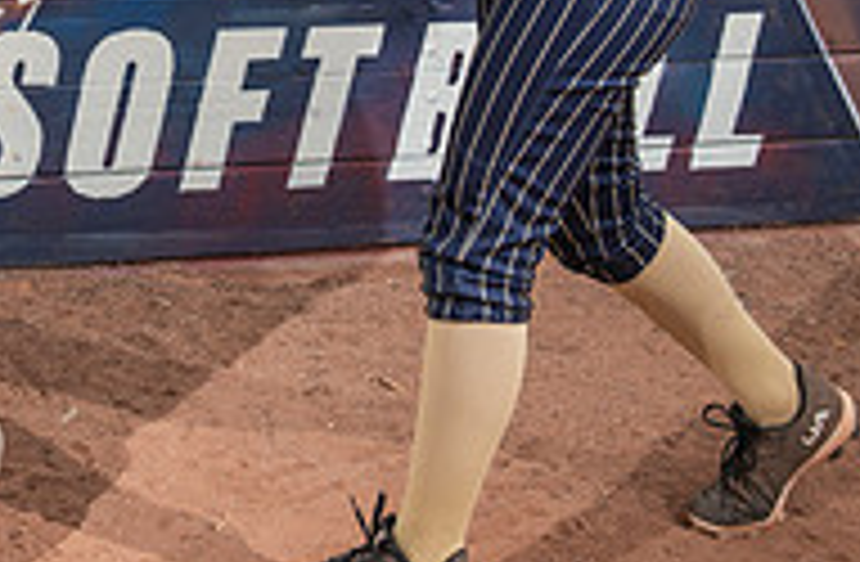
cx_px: -1
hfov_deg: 15.9
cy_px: -144
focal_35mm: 127
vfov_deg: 10.5
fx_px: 3017
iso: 100
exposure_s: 1/320
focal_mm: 40
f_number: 7.1
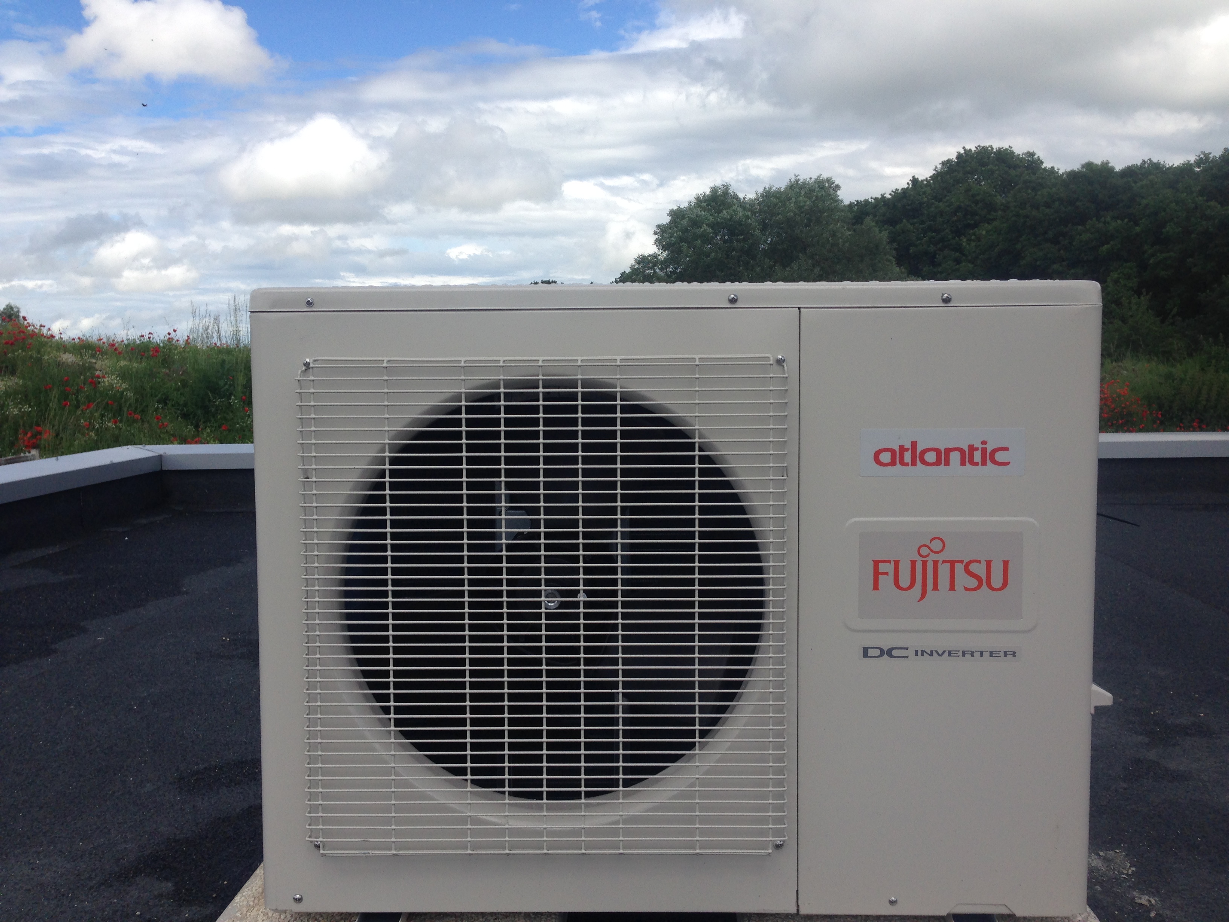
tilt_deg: -4.2
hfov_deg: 55.4
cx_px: 614
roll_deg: +1.9
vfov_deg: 42.9
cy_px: 461
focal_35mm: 33
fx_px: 1172
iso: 50
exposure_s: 1/1695
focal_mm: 4.12
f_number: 2.4
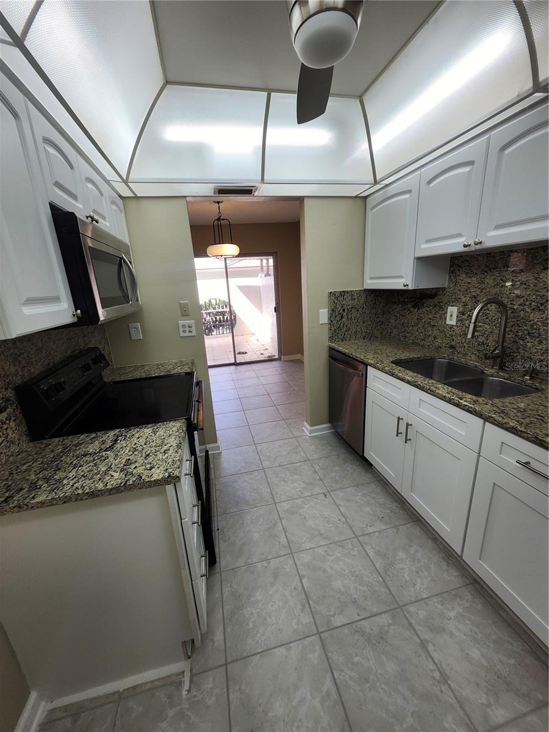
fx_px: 275
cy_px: 366
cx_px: 274
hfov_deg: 89.9
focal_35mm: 13
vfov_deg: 106.2
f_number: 2.2
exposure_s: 1/128
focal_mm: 1.74
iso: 40
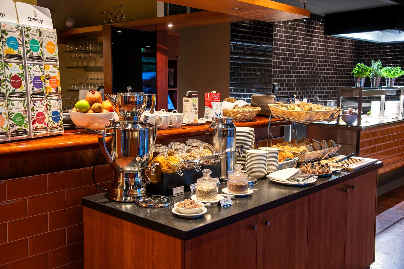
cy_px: 134
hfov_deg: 50.7
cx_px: 202
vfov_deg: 35.1
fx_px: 426
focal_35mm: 38
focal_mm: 38
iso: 160
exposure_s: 1
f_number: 5.6
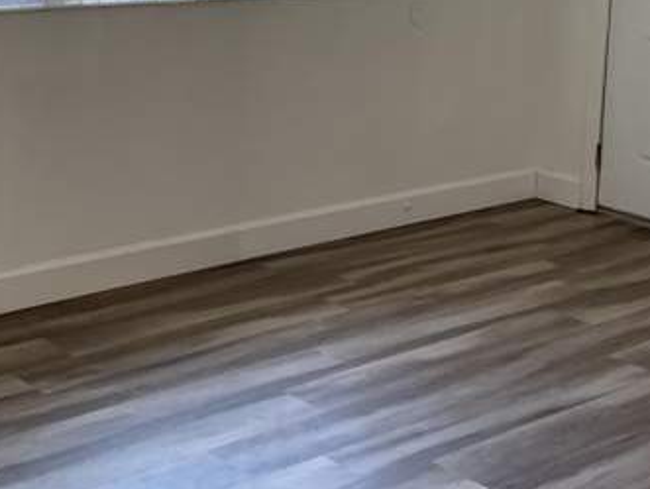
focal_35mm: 70
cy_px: 16
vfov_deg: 20.5
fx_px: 1316
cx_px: 145
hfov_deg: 27.3
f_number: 1.8
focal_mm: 3
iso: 40
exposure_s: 1/60
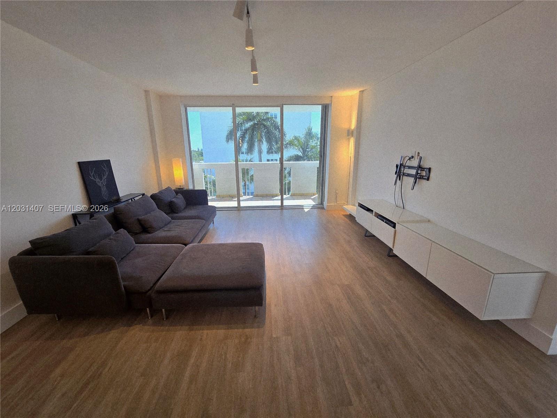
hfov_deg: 106.2
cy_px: 209
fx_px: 209
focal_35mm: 13
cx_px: 278
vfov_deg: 89.9
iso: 80
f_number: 2.2
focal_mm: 2.2
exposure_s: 1/60.2
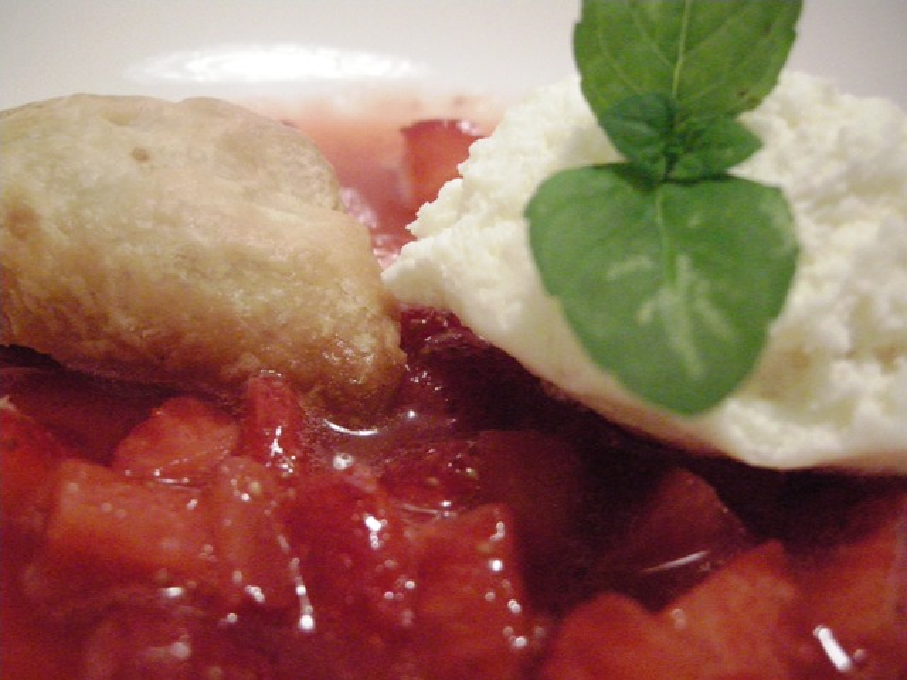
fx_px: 943
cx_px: 454
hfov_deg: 51.4
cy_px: 340
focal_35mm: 36
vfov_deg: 39.7
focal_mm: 7.5
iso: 1600
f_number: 2.7
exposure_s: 1/30
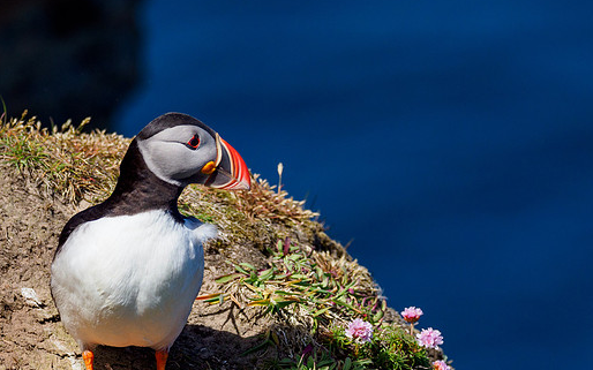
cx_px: 300
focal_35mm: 1022
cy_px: 177
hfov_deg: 2.1
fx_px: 16513
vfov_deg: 1.3
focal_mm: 300
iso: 400
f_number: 4.5
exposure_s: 1/2500
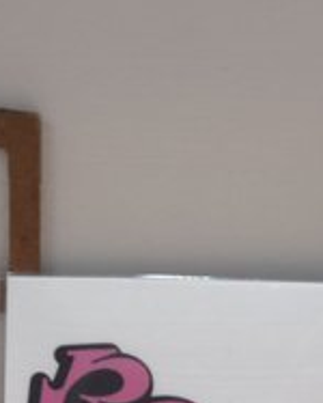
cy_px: 572
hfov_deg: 8.1
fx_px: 2291
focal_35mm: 192
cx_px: 159
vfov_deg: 9.8
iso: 200
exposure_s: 1/30
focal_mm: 7
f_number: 2.4
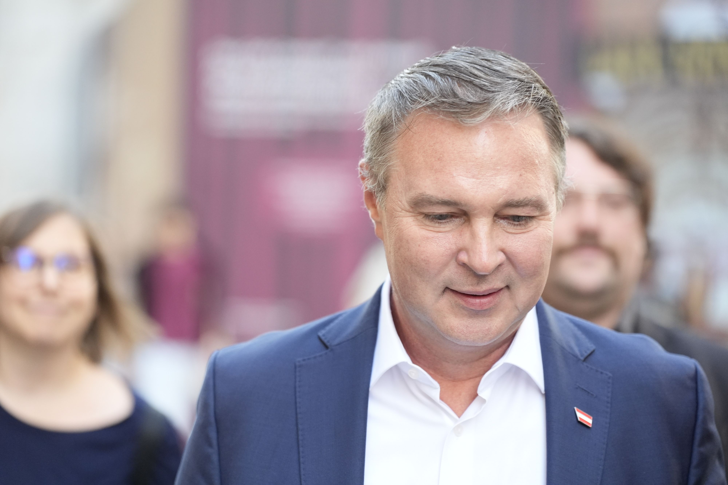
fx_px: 3033
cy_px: 242
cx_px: 364
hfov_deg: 13.7
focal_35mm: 150
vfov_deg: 9.1
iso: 2500
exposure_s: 1/800
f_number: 3.2
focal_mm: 150
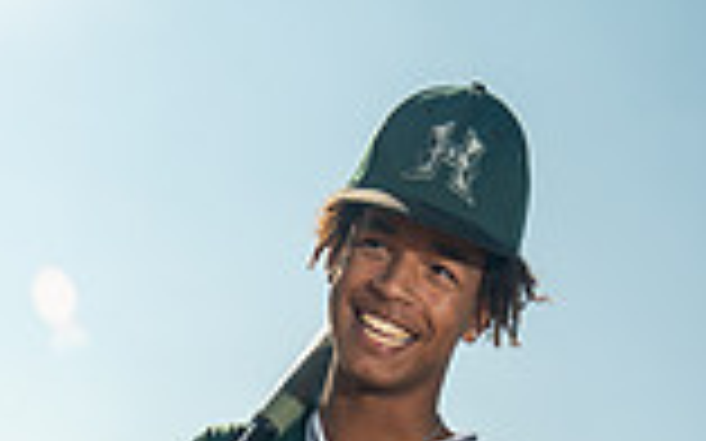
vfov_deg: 14.4
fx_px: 1346
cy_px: 963
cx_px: 234
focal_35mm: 70
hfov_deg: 29.2
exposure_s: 1/200
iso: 500
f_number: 7.1
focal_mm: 24
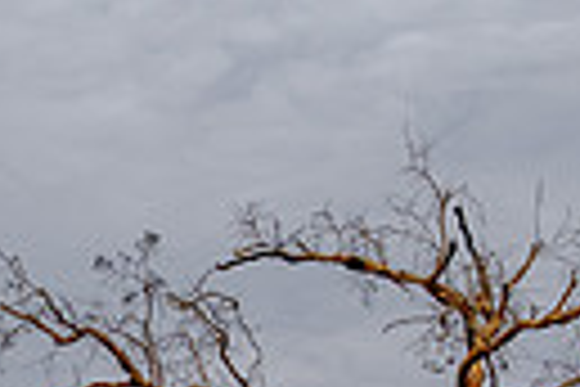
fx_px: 1804
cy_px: 745
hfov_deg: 17.7
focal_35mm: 112
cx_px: -27
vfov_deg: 11.2
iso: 200
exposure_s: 1/450
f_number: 5.6
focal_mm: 16.6
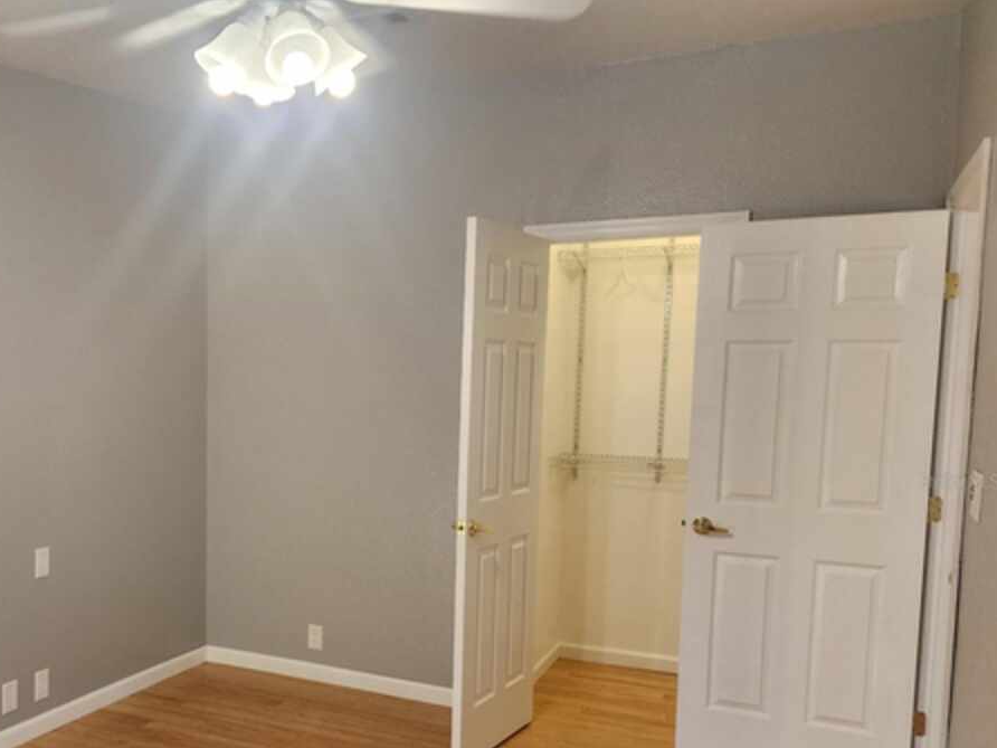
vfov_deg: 42.5
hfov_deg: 53.6
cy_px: 481
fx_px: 950
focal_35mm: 33
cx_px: 288
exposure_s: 1/120
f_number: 1.8
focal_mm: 6.4
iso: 400
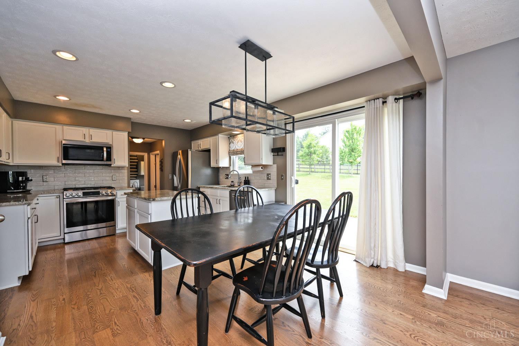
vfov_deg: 81.2
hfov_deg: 104.3
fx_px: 202
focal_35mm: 14
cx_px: 260
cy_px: 173
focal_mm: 14
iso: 200
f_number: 5
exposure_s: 1/100
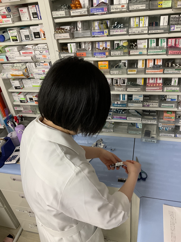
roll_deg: +7.5
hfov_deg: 48.2
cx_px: 90
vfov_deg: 61.7
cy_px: 121
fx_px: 202
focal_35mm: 29
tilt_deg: -33.8
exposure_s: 1/60
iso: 64
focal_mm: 3
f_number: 1.8
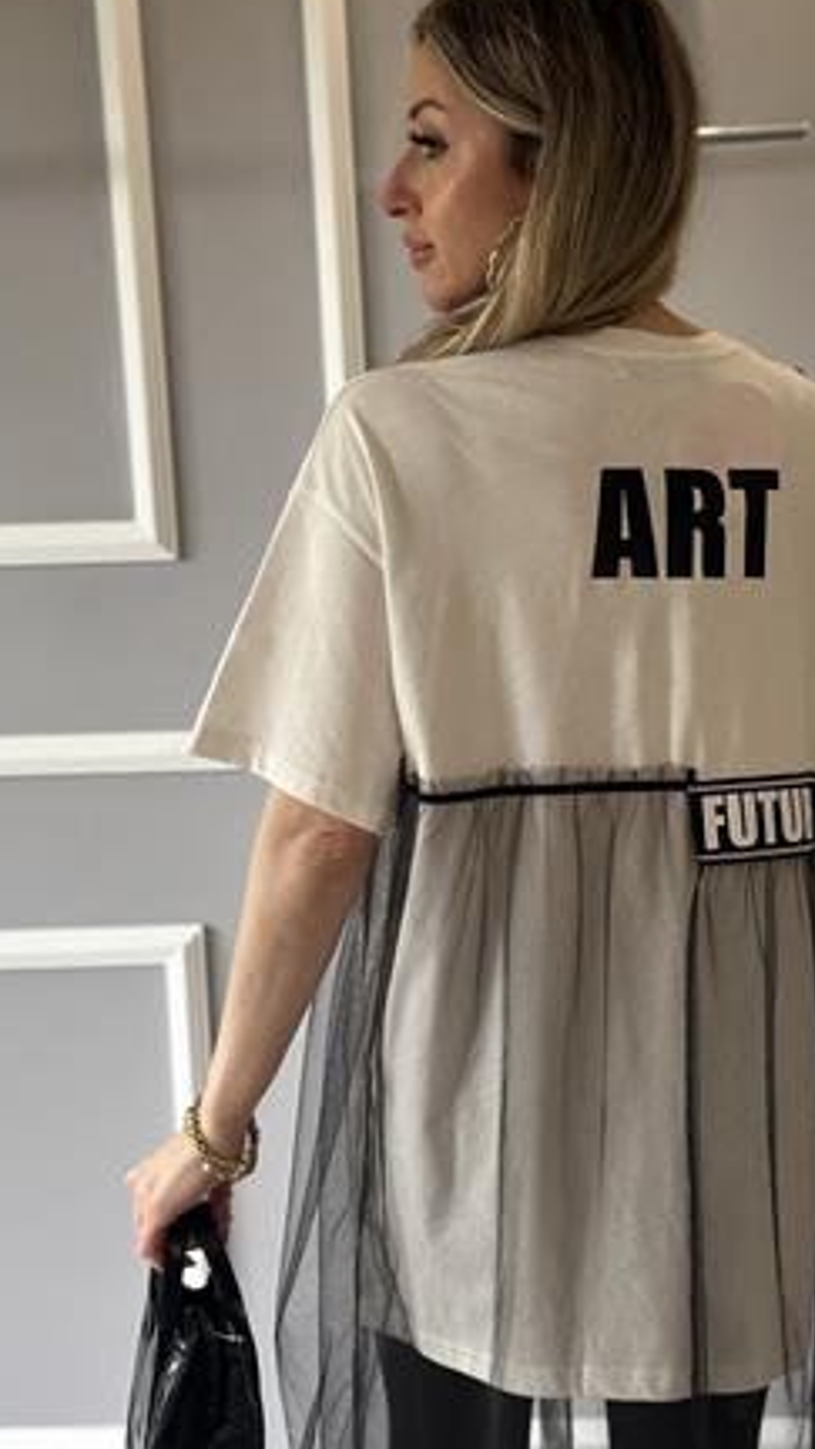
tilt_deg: -9.8
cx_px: 567
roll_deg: +2.7
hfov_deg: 19.0
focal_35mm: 63
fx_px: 2420
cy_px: 771
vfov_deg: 33.3
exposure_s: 1/171
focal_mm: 6.86
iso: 100
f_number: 1.78
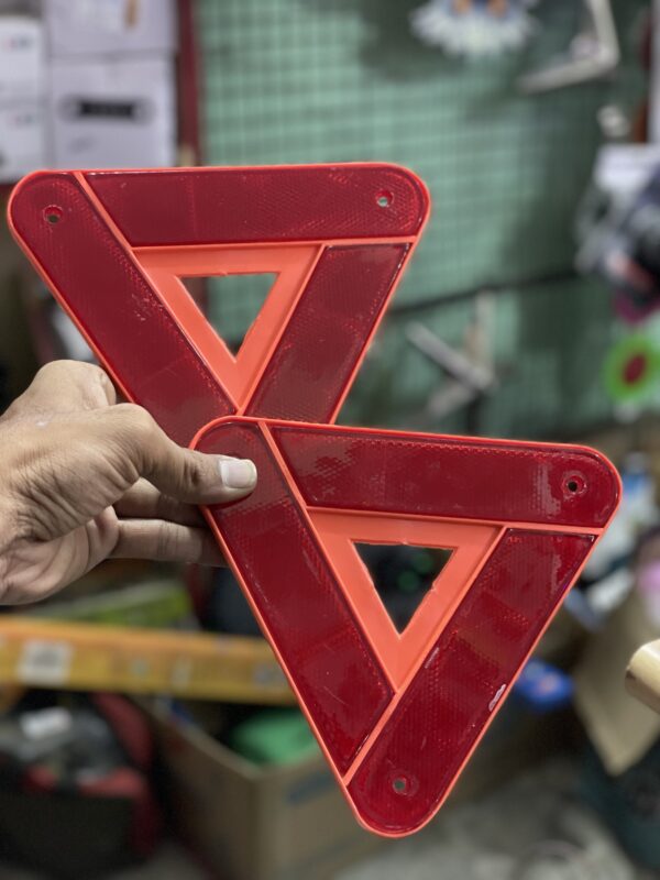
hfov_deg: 28.0
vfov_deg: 36.8
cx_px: 330
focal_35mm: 52
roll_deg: -1.0
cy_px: 440
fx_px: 1322
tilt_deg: -23.1
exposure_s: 1/33
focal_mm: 6
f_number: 2
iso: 400
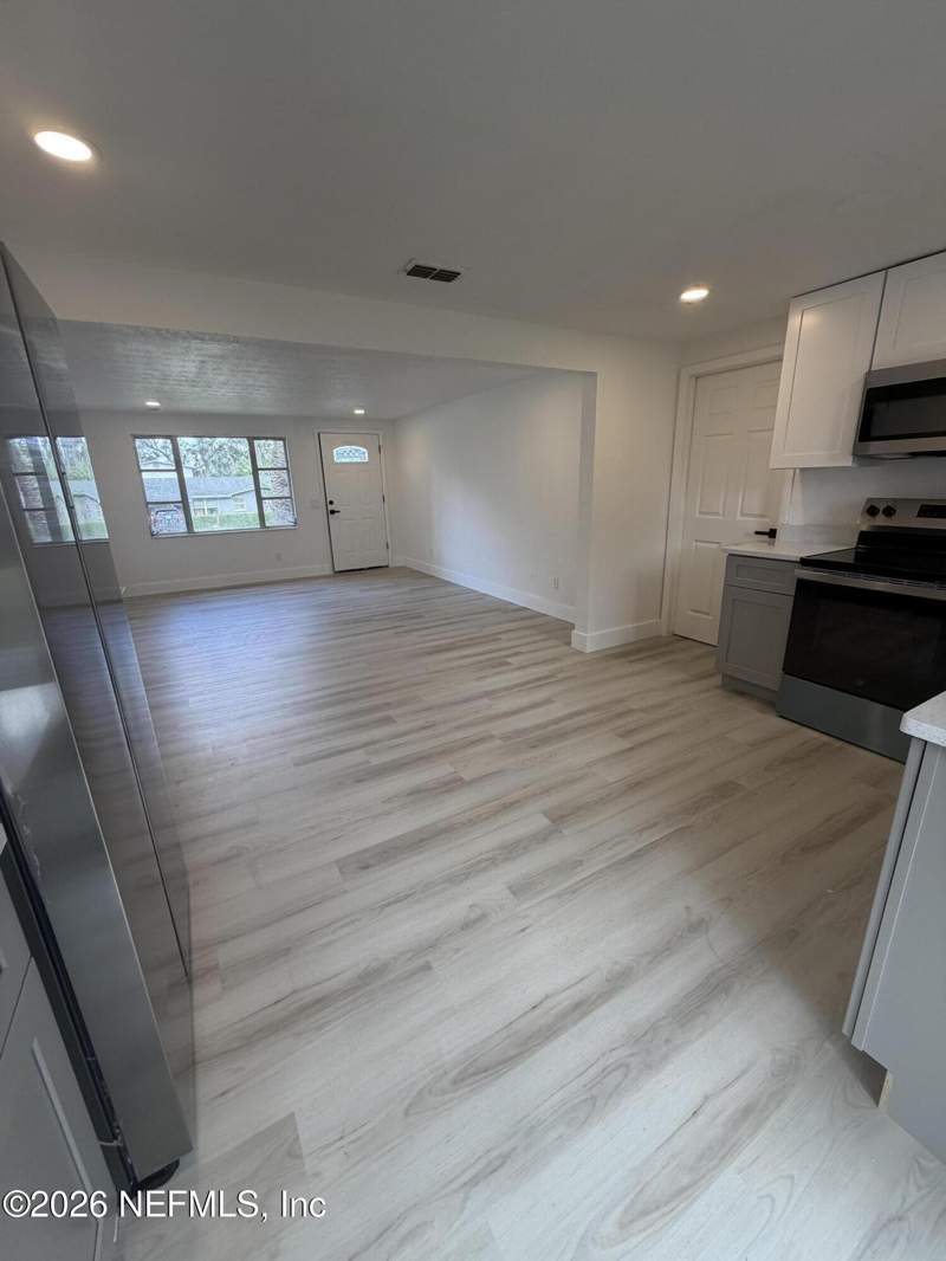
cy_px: 630
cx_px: 473
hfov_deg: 85.7
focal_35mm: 14
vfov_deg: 102.1
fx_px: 510
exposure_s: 1/120
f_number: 2.2
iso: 125
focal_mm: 2.22
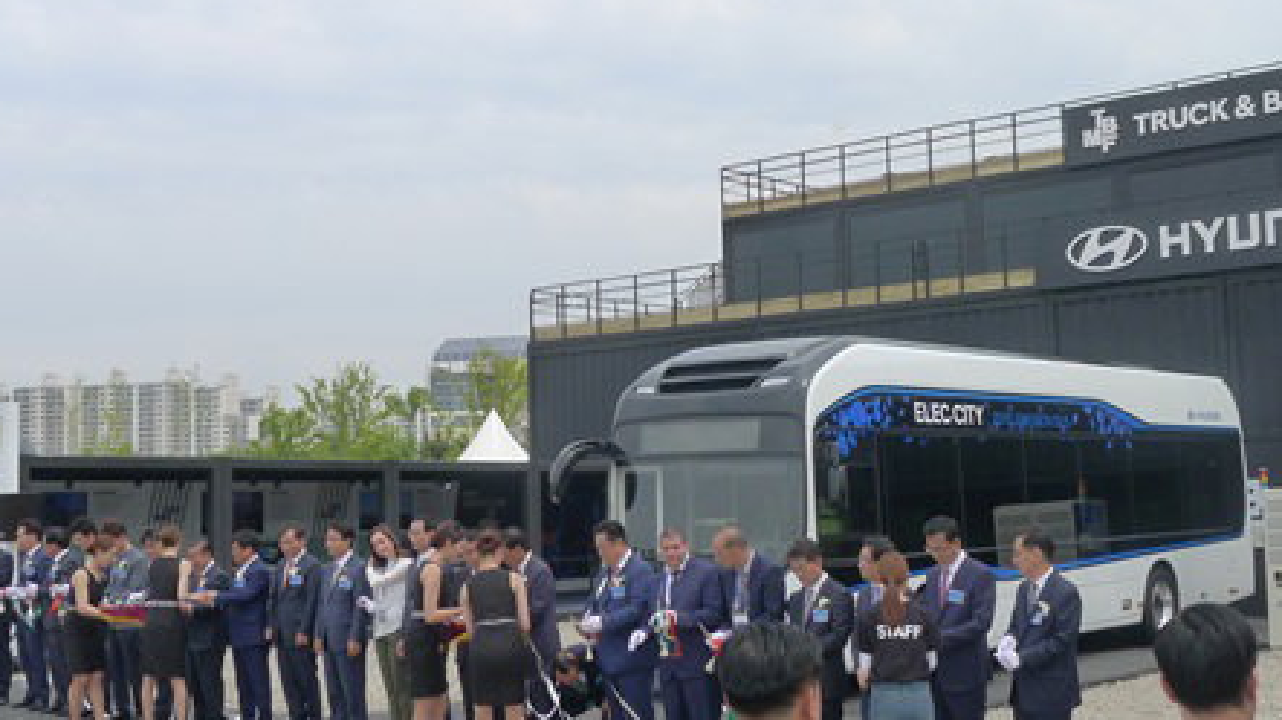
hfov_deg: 42.9
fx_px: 1631
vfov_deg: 24.9
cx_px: 608
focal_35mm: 48
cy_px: 360
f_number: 4
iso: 125
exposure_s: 1/640
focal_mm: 7.5
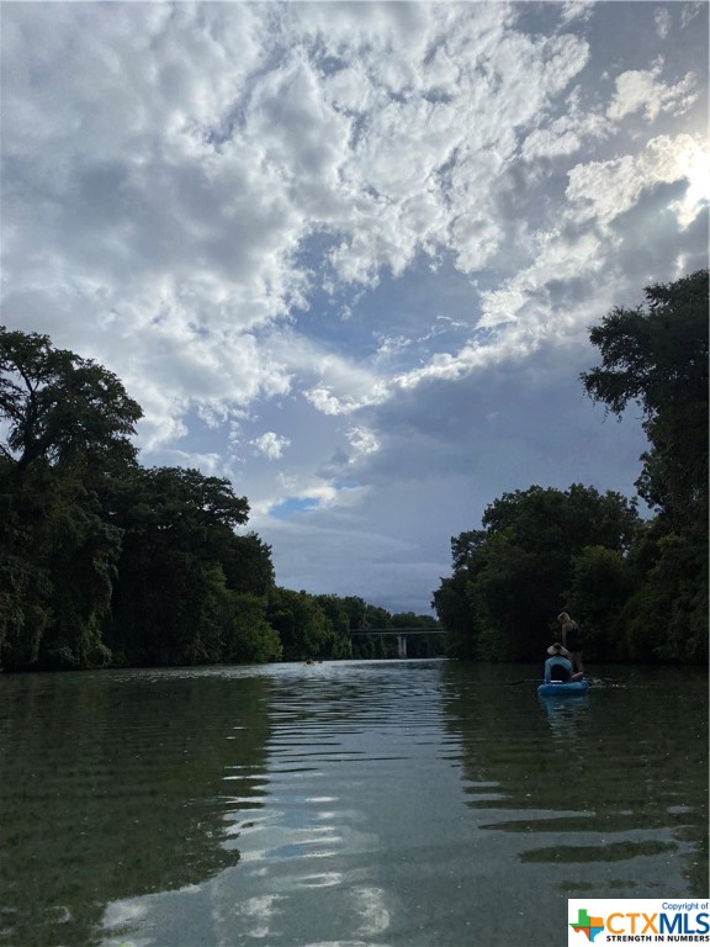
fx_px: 711
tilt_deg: +14.4
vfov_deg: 67.3
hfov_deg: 53.1
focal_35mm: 26
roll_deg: +0.1
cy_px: 474
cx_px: 355
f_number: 1.8
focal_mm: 4.25
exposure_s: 1/8850
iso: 32
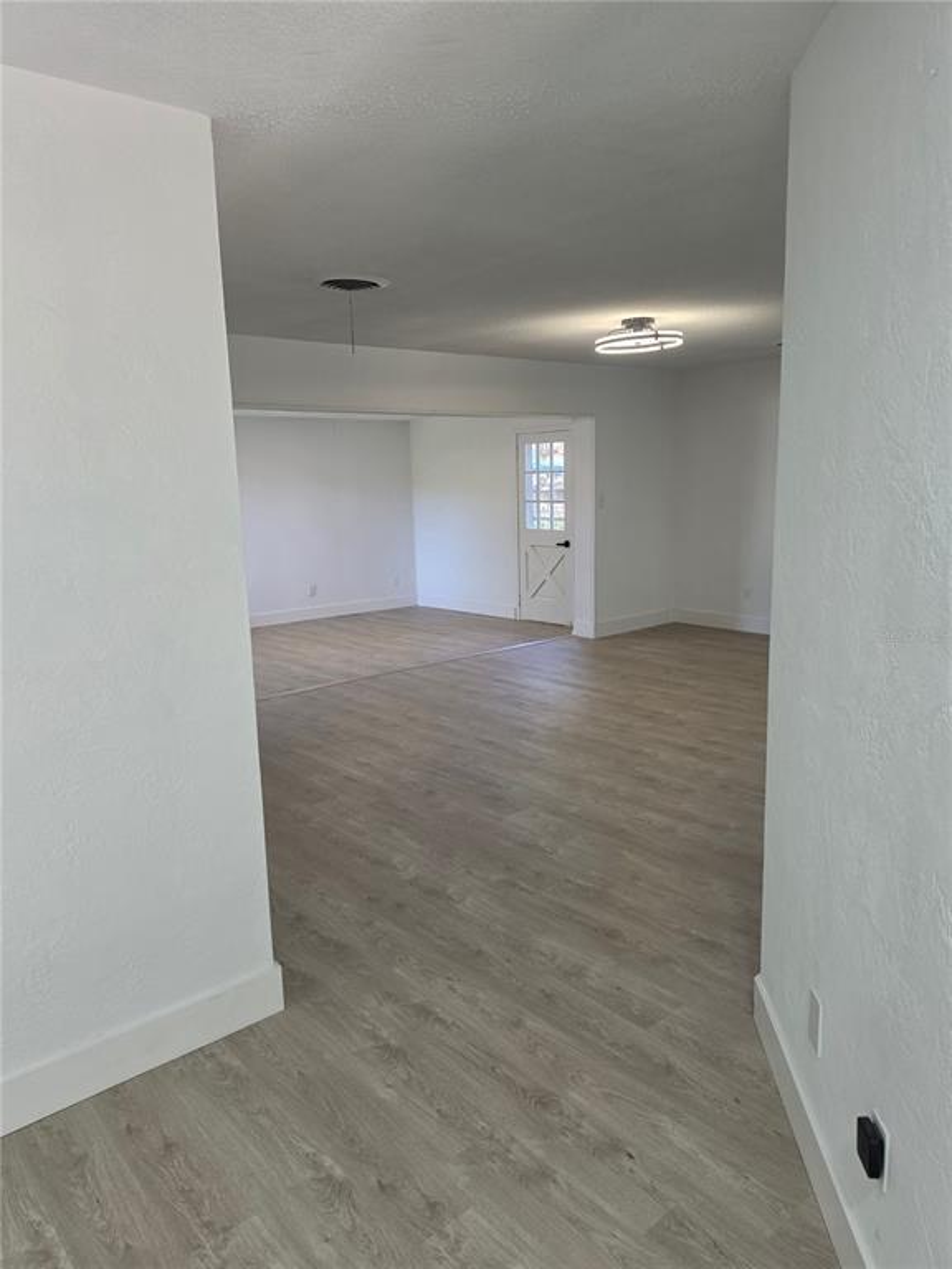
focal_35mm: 23
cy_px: 634
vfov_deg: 73.9
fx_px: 843
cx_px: 476
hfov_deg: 58.9
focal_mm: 6.5
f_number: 1.4
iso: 100
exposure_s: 1/120
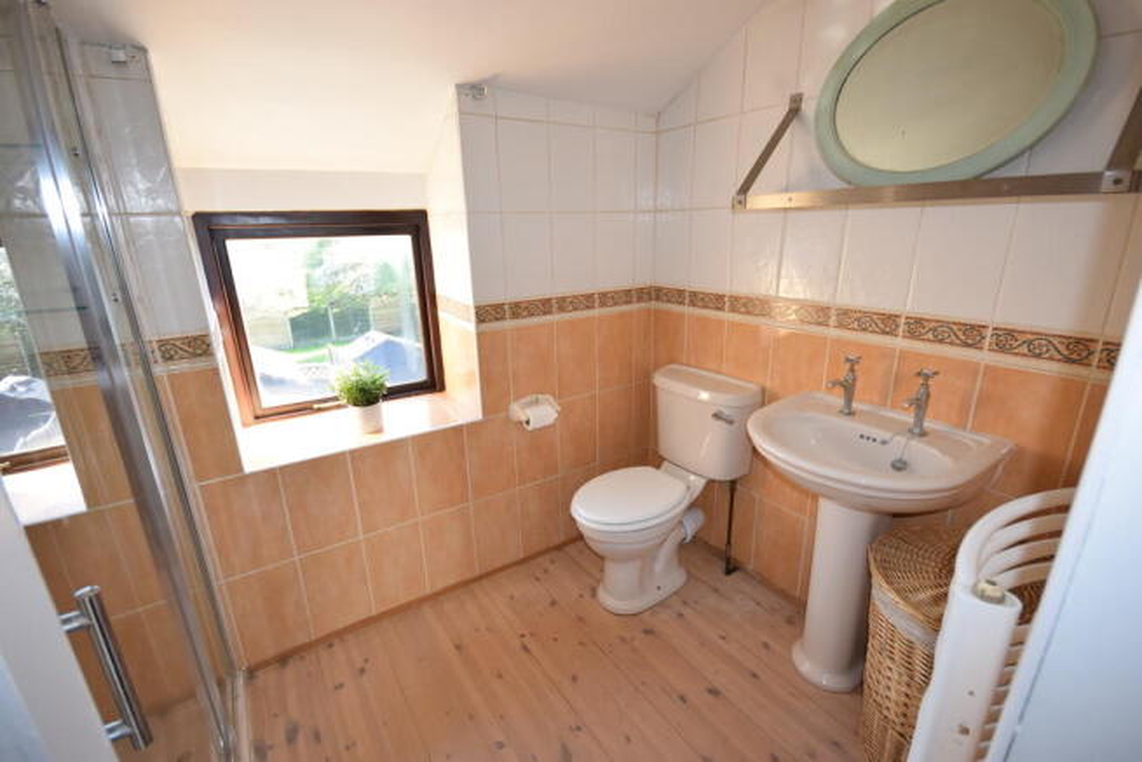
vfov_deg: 77.4
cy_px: 381
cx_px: 571
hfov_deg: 100.4
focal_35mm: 15
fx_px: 476
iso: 640
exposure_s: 1/125
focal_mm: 10
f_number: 5.6
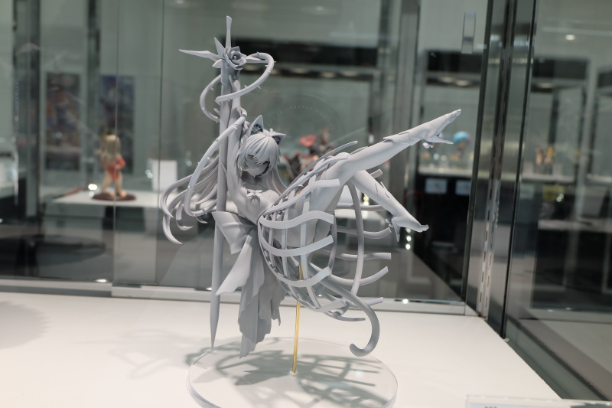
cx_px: 306
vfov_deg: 40.0
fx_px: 561
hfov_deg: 57.2
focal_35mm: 33
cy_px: 204
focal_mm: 22.2
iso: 400
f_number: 4.5
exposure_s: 1/140
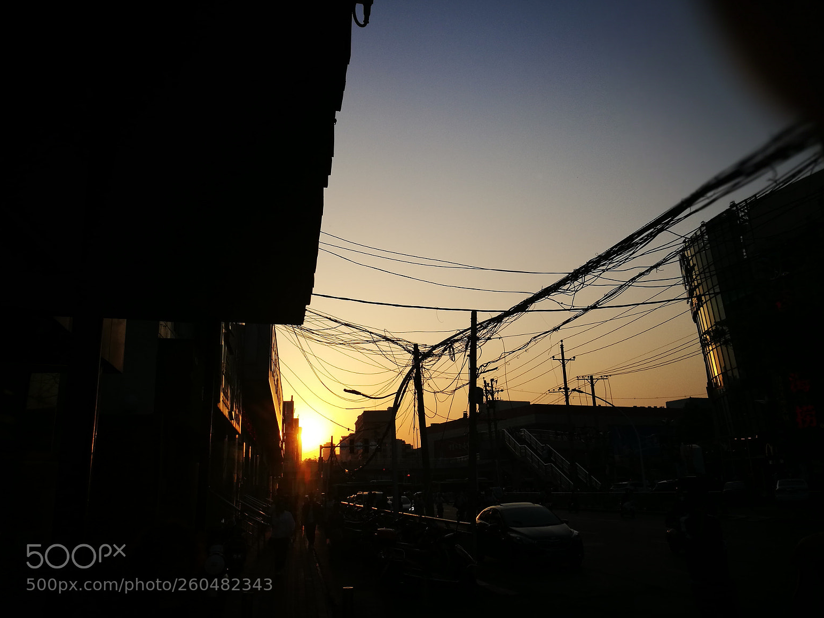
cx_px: 420
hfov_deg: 63.4
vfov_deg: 49.7
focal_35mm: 28
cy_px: 306
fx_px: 666
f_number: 4
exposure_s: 1/959
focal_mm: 4.5
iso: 50
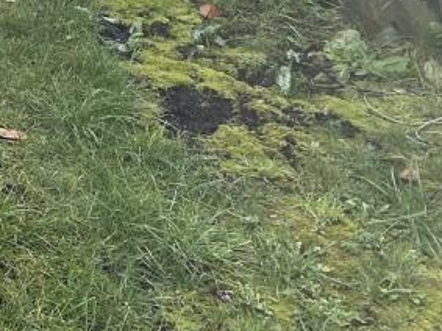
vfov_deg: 14.5
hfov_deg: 18.0
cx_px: -273
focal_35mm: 94
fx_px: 1200
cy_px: -183
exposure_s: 1/447
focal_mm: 4.25
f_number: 1.8
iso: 32
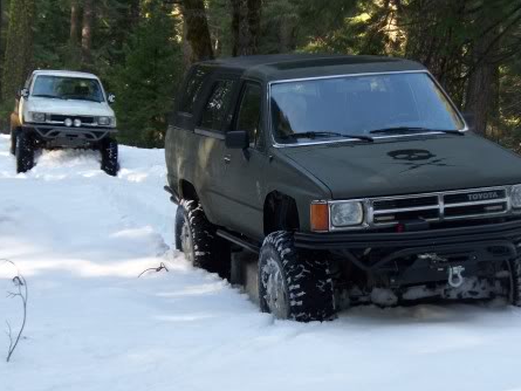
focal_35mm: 115
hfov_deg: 17.1
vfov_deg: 12.9
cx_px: 259
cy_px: 205
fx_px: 1731
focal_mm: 16.86
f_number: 3.4
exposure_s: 1/100
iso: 100
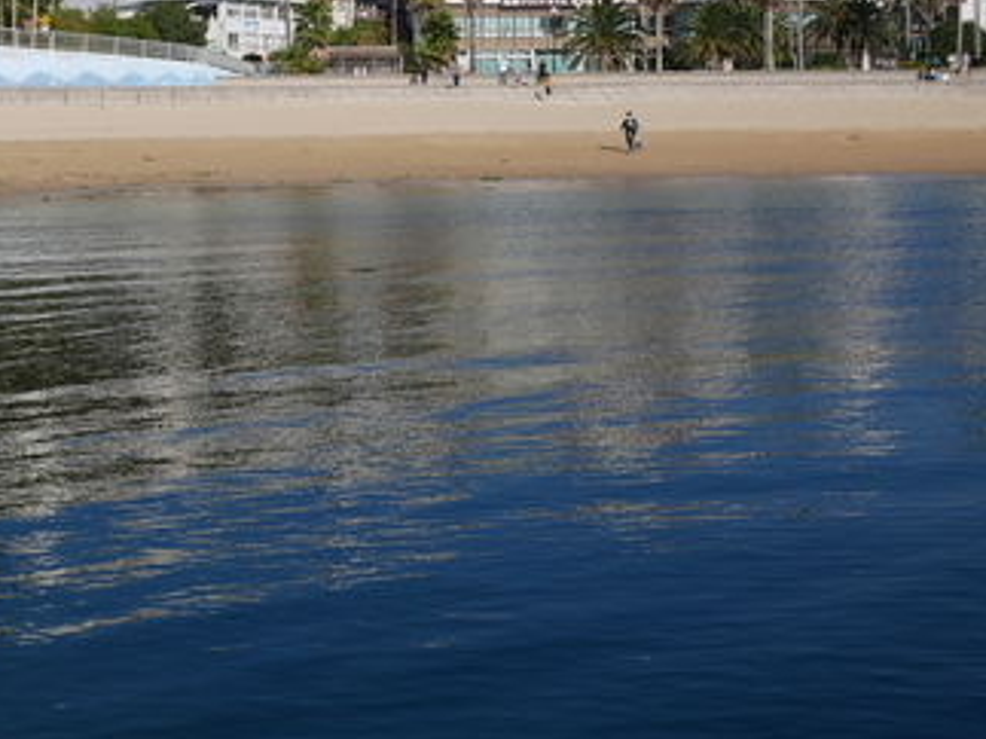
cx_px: 150
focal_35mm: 67
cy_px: 66
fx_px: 1908
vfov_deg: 21.4
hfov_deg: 28.2
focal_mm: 18
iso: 200
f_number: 9
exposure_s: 1/640
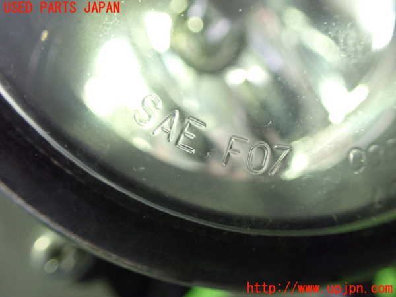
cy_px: 148
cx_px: 198
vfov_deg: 46.8
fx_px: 343
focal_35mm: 30
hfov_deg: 60.0
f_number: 2.3
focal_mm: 5.4
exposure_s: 1/30
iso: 1000
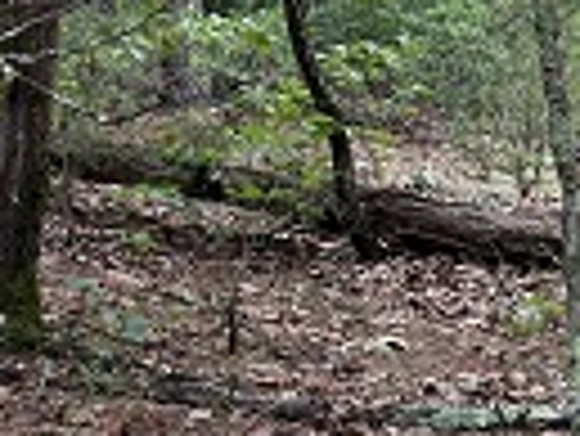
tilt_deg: -1.4
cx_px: -36
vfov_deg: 12.5
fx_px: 1996
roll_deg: -0.7
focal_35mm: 119
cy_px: 225
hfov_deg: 16.1
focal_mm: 6.76
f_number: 1.78
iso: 200
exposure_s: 1/116
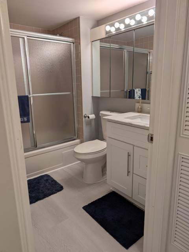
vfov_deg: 71.5
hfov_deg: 56.9
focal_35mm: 24
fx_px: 174
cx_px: 94
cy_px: 126
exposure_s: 1/40
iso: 27
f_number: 1.68
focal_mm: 6.9
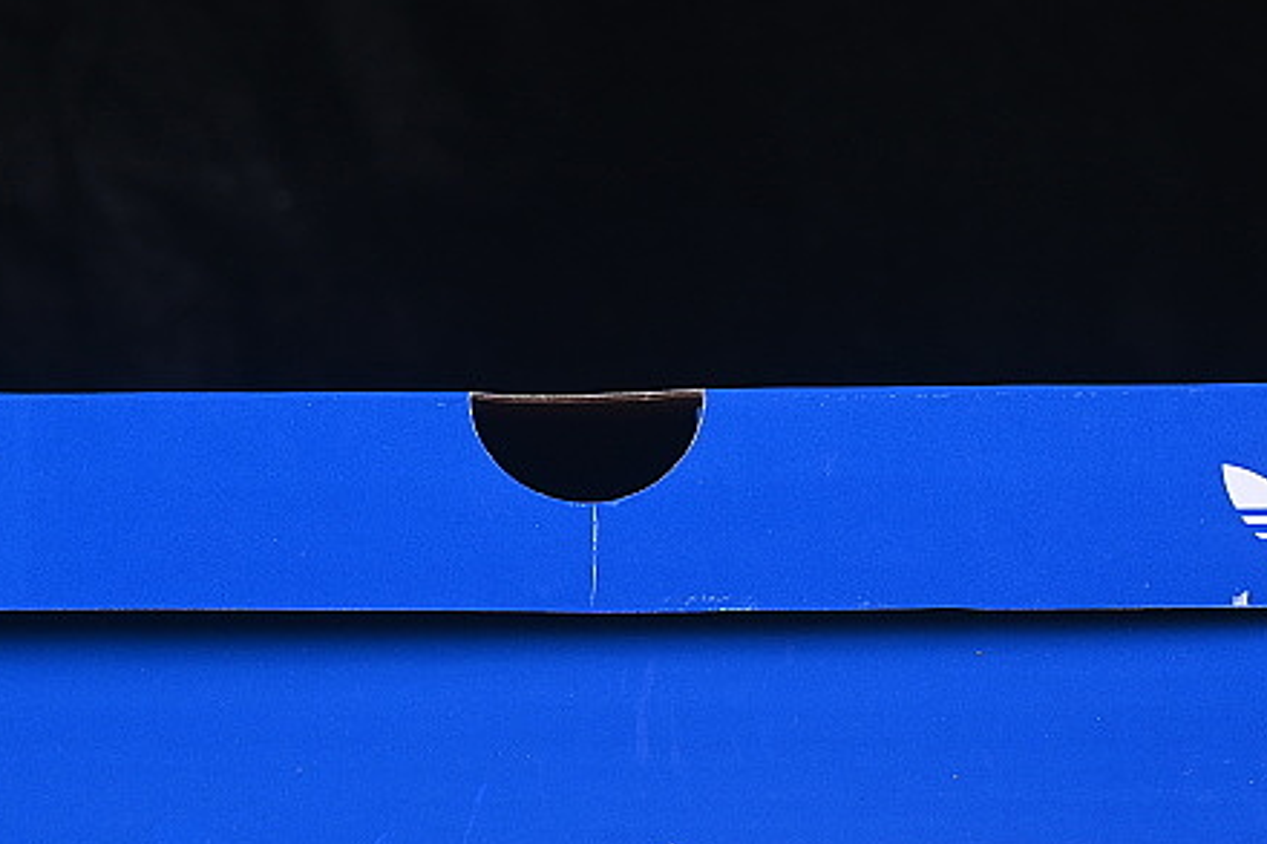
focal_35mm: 184
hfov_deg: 11.2
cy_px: 622
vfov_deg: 7.5
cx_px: 590
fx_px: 6473
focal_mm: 50
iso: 160
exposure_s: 1/60
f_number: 8
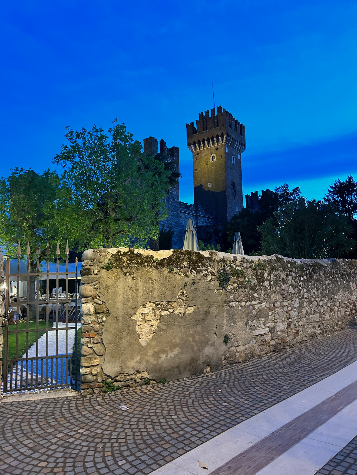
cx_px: 178
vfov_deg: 67.3
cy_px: 238
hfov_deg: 53.1
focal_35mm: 26
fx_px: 358
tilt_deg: +9.3
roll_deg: +1.2
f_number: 1.5
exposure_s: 1/33
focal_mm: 5.7
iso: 400
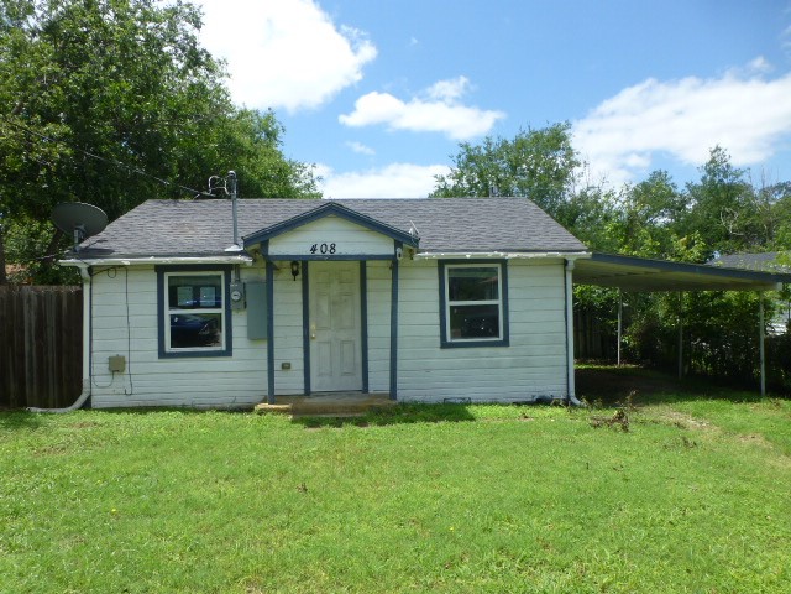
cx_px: 396
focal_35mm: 24
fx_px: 548
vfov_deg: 56.8
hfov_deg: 71.6
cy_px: 297
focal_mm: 4.3
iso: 100
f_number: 4
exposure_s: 1/800
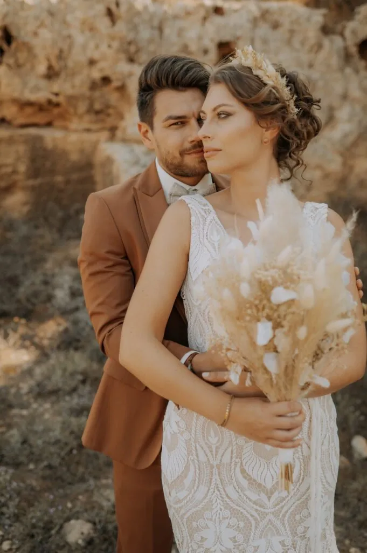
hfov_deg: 37.8
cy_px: 276
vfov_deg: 54.5
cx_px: 184
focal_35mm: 35
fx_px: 536
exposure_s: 1/500
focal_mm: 35
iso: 50
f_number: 2.2
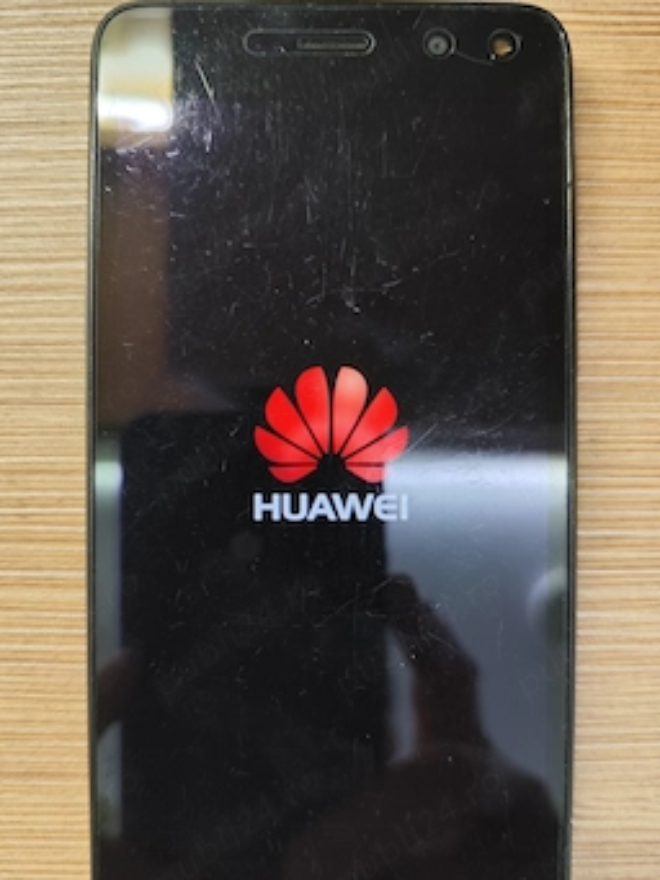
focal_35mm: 27
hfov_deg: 51.4
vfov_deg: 65.2
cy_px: 480
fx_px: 686
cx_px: 327
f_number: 1.65
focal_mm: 6.14
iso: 400
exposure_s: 1/25
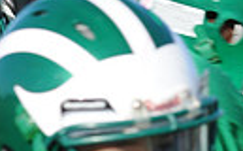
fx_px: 13646
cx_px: 238
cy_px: 413
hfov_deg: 1.0
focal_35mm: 2065
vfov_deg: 0.6
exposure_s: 1/500
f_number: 8
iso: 200
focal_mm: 300
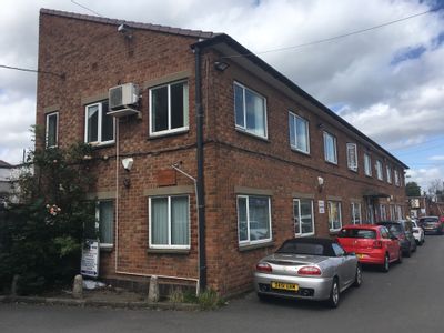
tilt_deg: +9.5
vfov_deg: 48.2
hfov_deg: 61.7
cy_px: 166
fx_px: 372
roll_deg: +0.8
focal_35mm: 29
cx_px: 222
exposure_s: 1/1508
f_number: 2.2
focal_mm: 4.15
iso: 25
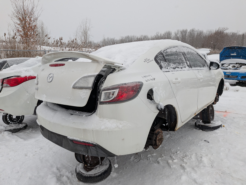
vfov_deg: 56.8
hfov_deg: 71.6
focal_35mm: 24
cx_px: 123
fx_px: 171
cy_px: 92
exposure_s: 1/377
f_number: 1.7
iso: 40
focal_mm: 4.53
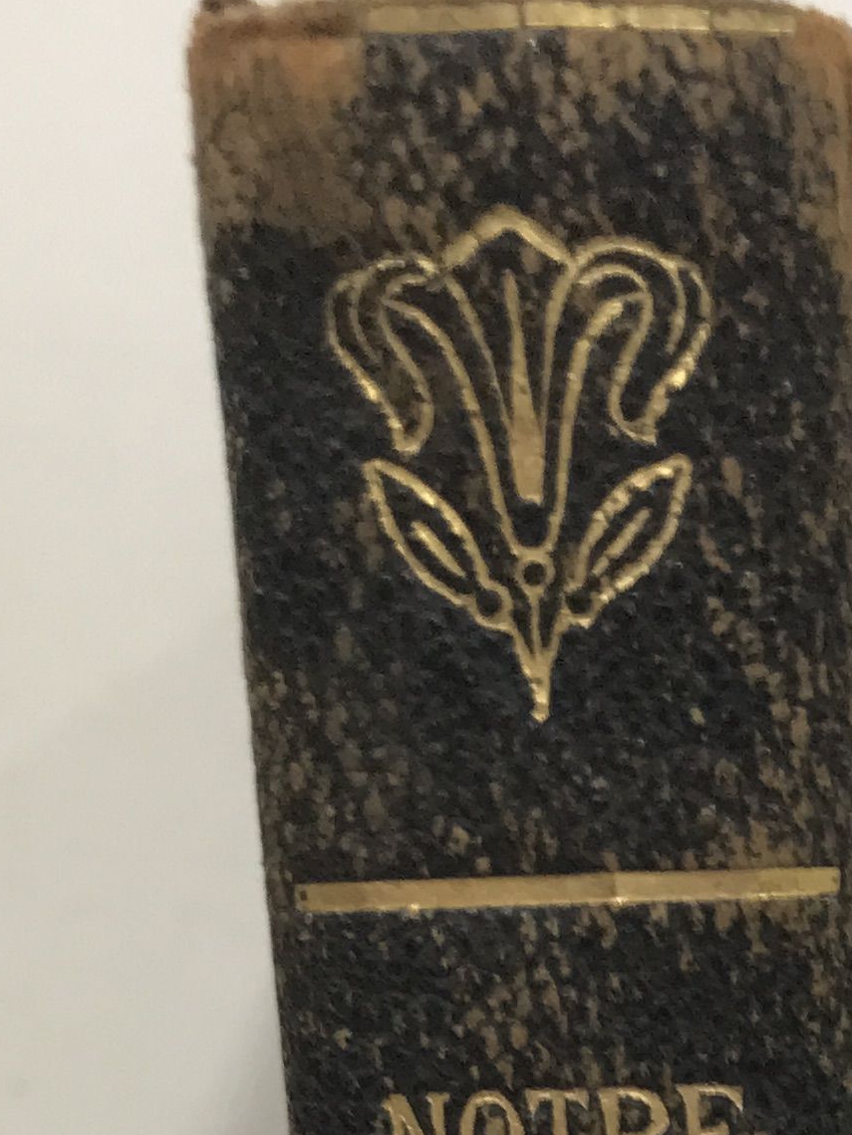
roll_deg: -4.4
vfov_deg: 16.9
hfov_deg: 14.6
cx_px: 956
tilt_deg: -31.3
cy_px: 1936
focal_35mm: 99
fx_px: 3249
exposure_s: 1/30
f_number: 1.8
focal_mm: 3.99
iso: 50
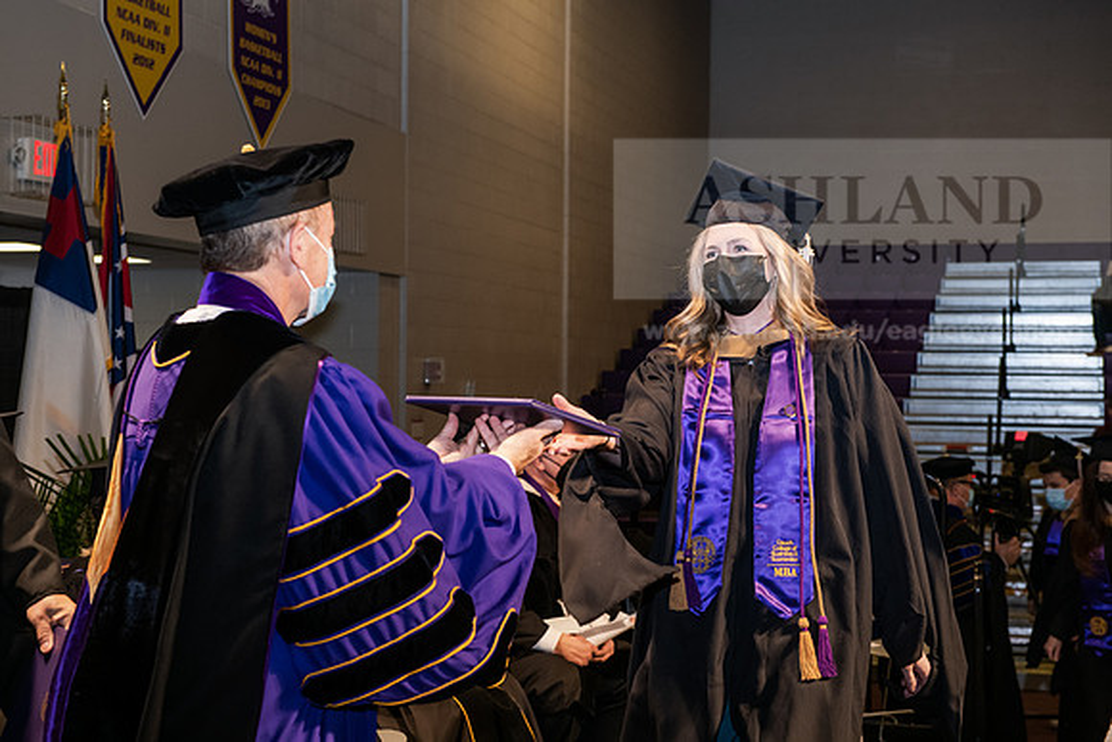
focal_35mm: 62
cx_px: 556
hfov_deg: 32.4
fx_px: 1915
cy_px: 371
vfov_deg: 21.9
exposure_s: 1/200
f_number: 6.3
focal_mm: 62
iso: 1600
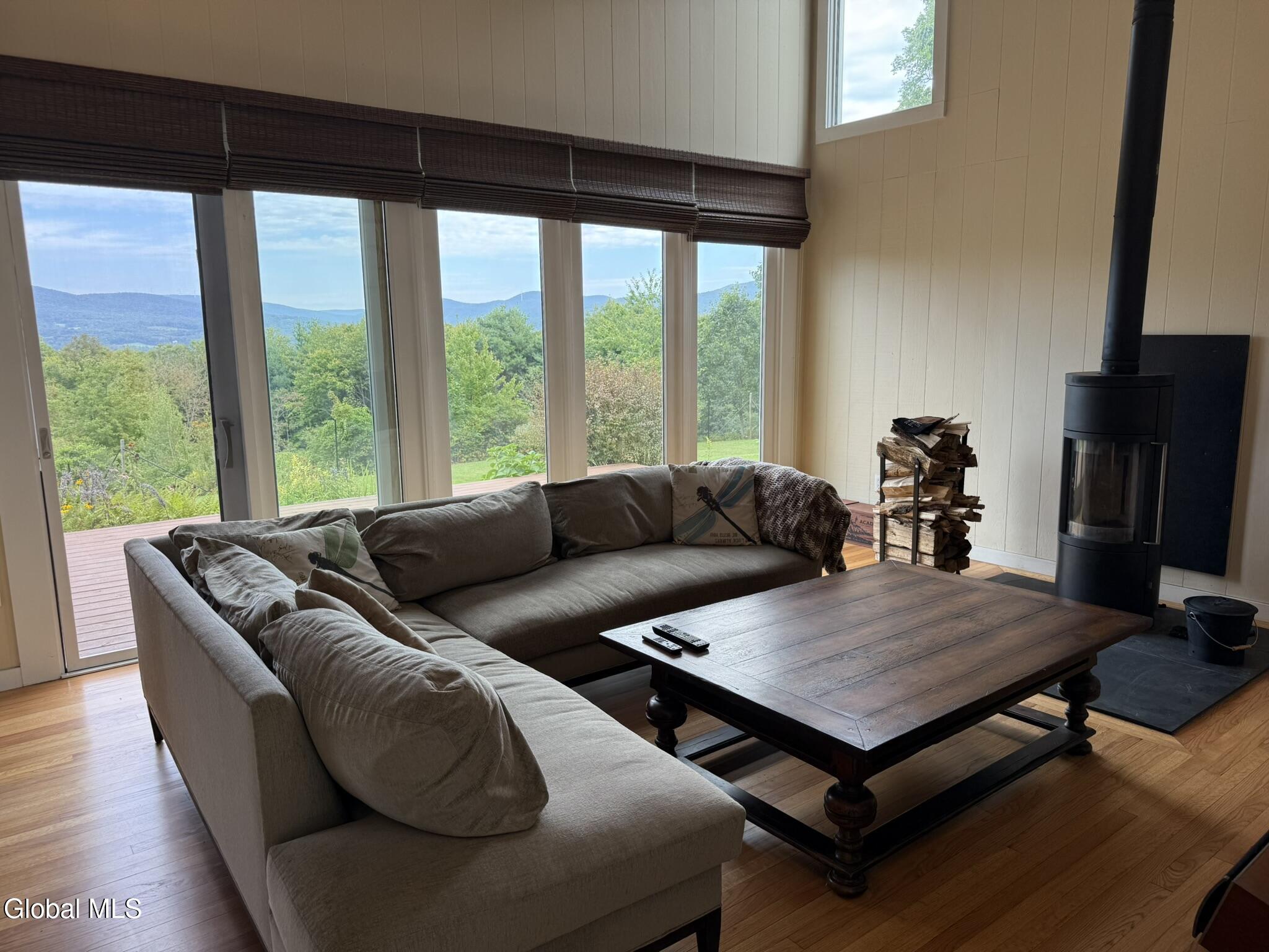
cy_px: 476
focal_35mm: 24
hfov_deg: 71.6
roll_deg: +0.6
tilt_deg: -9.1
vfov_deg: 56.8
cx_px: 634
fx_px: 880
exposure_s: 1/223
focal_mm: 6.76
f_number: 1.78
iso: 80
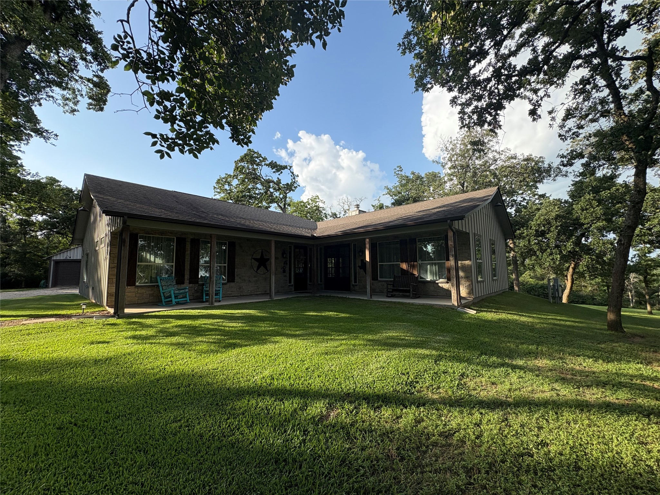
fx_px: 267
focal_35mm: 14
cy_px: 248
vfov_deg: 85.7
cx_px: 330
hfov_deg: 102.1
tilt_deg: +6.1
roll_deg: +1.3
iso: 50
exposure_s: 1/944
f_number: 2.2
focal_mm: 2.22
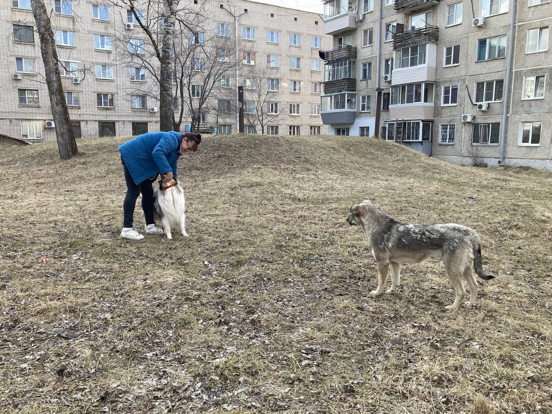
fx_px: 446
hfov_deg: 63.4
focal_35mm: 28
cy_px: 207
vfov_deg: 49.7
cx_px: 276
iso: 20
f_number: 1.8
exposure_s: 1/222
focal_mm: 3.99
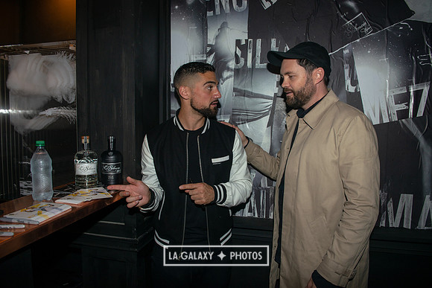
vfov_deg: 53.2
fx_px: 288
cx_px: 216
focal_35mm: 24
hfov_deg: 73.7
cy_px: 144
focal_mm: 24
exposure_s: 1/160
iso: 320
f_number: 5
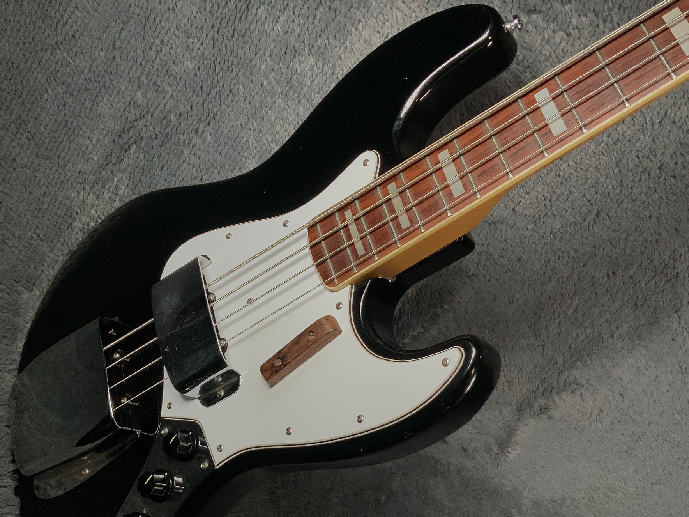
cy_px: 329
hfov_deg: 44.8
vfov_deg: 34.1
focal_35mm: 42
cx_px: 336
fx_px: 836
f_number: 1.8
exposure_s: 1/312
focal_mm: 3
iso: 25
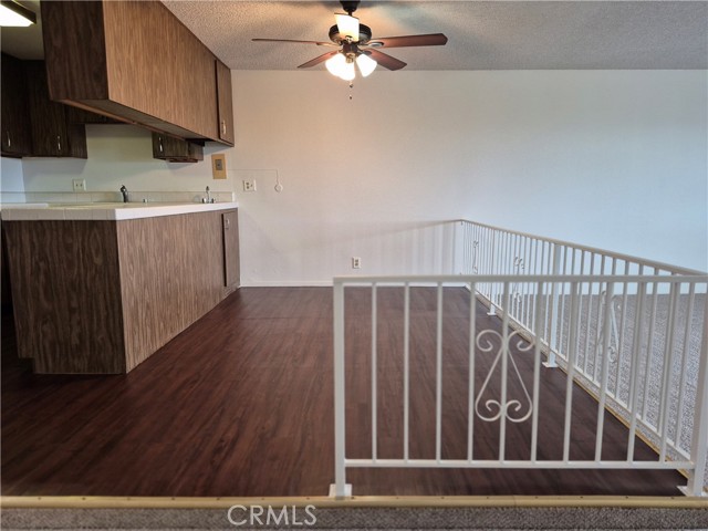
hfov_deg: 73.9
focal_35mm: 23
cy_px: 266
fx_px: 470
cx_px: 354
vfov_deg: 58.9
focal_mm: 5.4
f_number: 1.8
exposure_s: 1/120
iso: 320
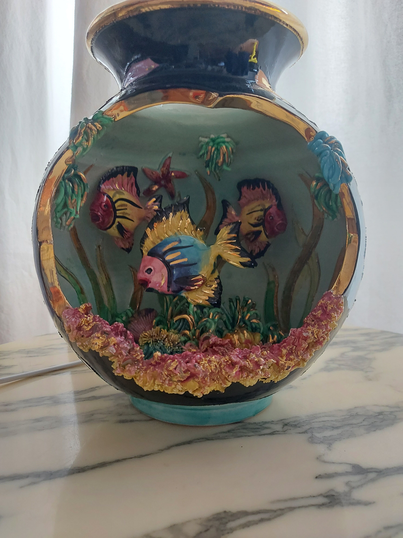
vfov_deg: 71.6
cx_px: 202
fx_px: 373
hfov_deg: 56.8
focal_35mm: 24
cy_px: 269
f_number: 1.8
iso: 500
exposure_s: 1/20
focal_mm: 5.23
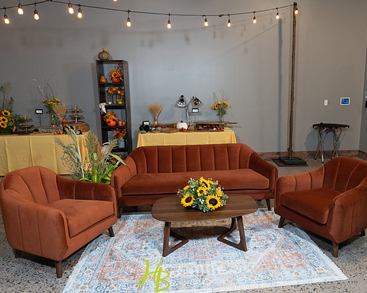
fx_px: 304
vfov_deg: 51.5
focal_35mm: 28
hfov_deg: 62.0
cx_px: 205
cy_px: 146
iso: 3200
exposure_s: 1/160
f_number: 4
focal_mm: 24
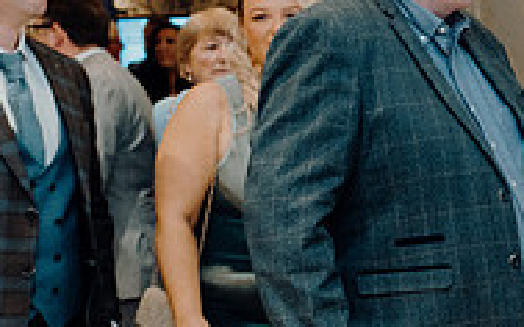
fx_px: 1342
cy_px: 204
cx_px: 718
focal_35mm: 94
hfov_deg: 19.9
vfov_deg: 13.9
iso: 2500
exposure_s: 1/160
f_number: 3.5
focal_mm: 30
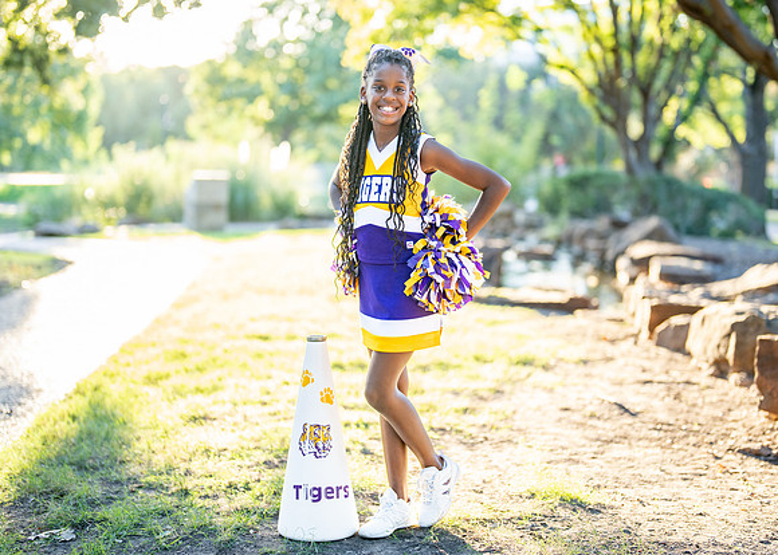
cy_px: 259
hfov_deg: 31.5
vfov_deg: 22.7
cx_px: 399
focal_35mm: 63
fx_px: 1381
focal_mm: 50
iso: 250
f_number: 1.2
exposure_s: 1/500
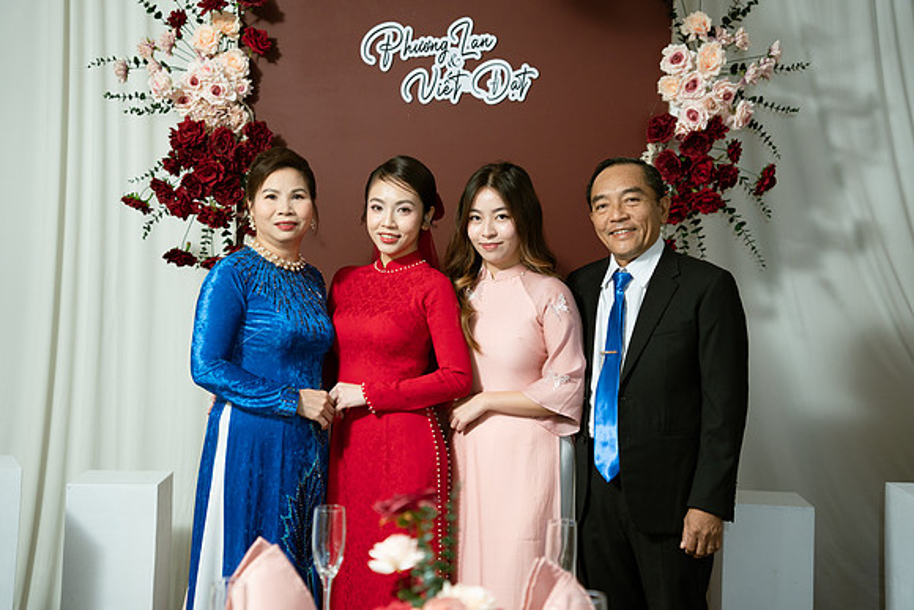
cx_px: 457
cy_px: 305
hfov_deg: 32.7
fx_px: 1559
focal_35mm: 61
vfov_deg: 22.1
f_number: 2.8
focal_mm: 61.4
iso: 1250
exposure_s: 1/200
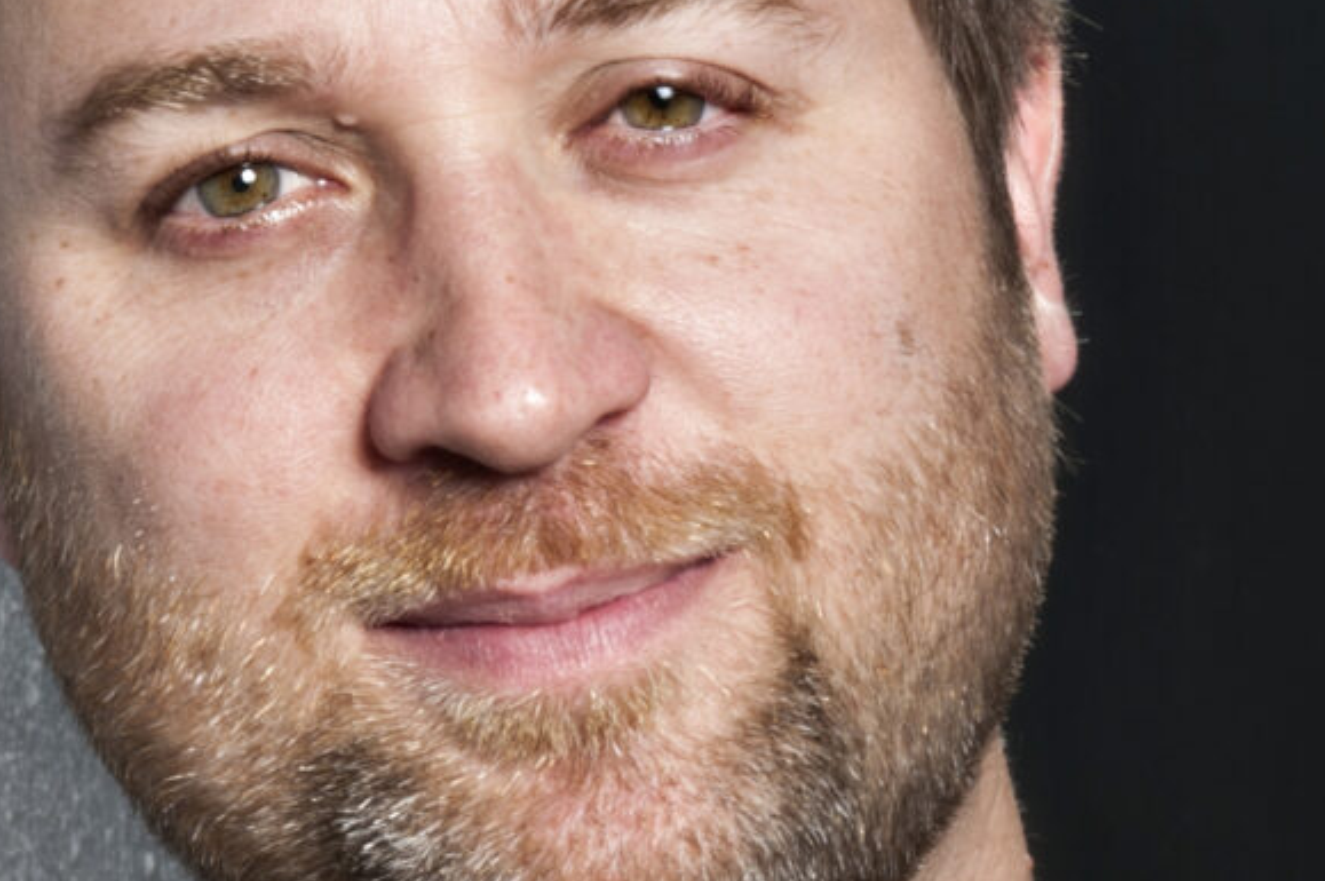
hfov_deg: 8.9
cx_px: 1433
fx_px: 8458
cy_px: 1189
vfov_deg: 5.9
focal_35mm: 230
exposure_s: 1/200
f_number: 20
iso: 100
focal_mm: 52
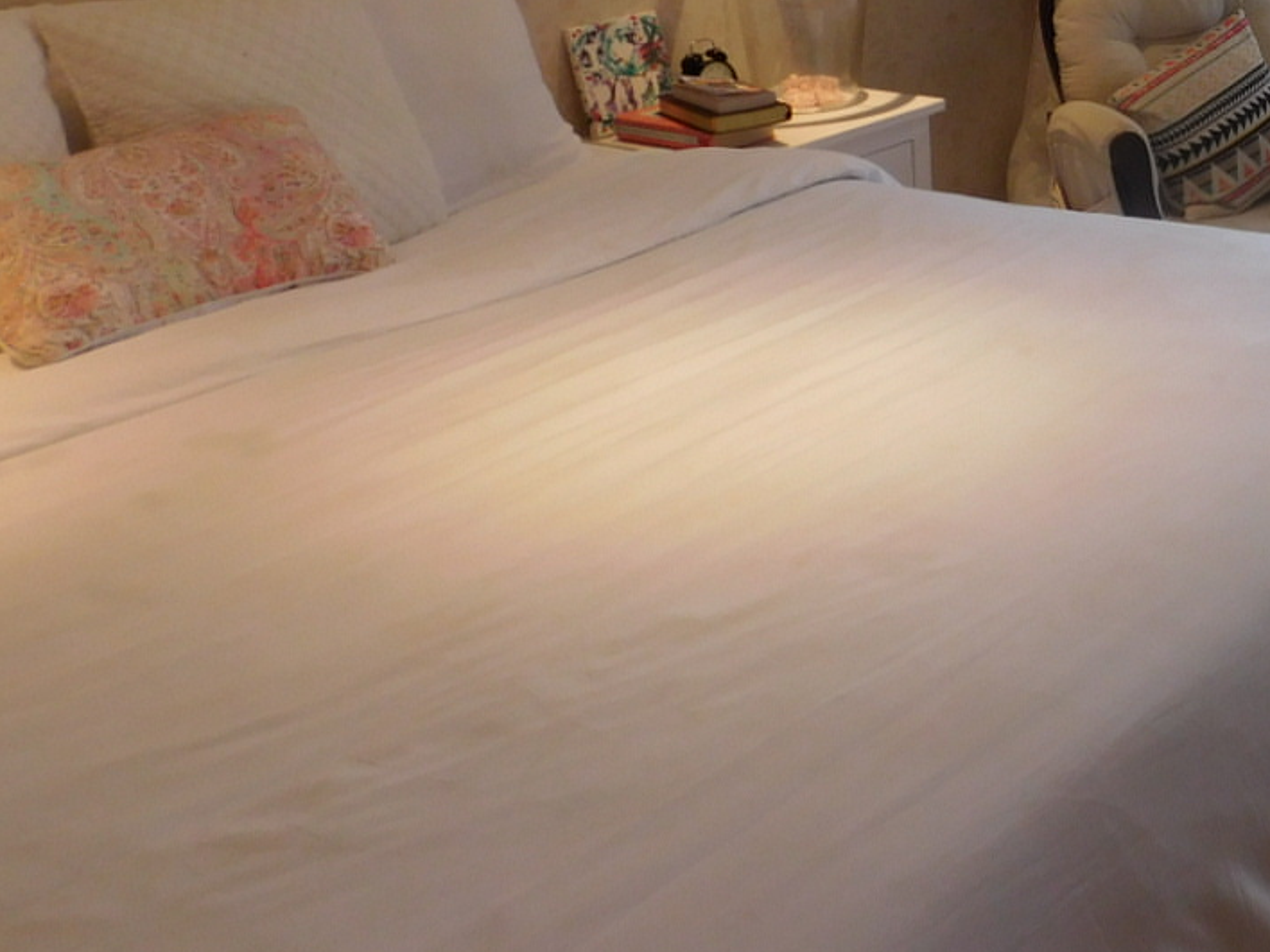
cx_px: 1403
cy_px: 29
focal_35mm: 52
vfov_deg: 26.7
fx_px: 1908
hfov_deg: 32.3
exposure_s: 1/30
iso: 125
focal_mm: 4
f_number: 3
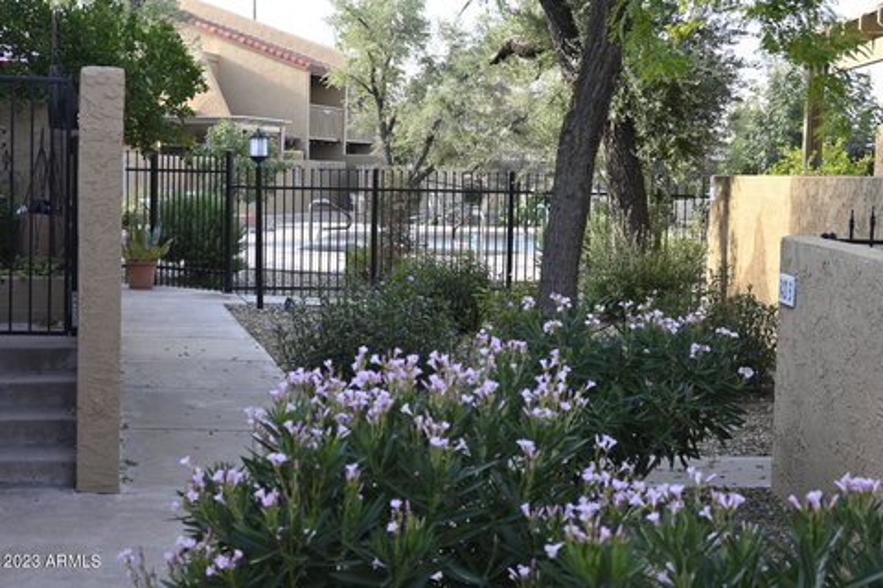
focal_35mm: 57
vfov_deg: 23.8
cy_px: 294
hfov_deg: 35.1
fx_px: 1398
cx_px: 442
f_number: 5.6
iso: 360
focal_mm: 38
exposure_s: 1/250
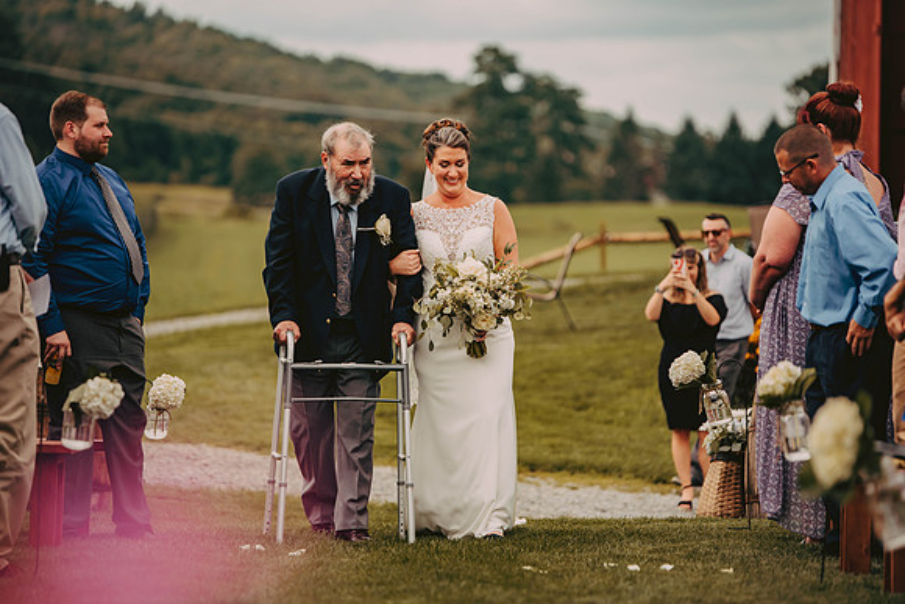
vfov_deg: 8.1
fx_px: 4274
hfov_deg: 12.1
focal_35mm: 170
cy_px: 302
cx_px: 452
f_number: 2.8
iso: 200
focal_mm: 170
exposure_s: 1/2000
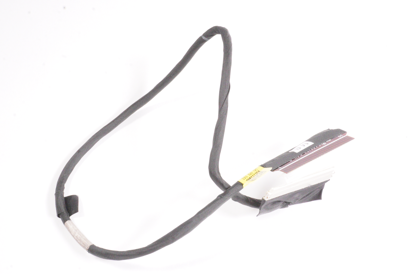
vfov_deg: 25.0
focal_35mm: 54
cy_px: 137
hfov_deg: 36.9
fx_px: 617
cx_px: 206
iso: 12800
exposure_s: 1/160
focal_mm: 36
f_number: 22
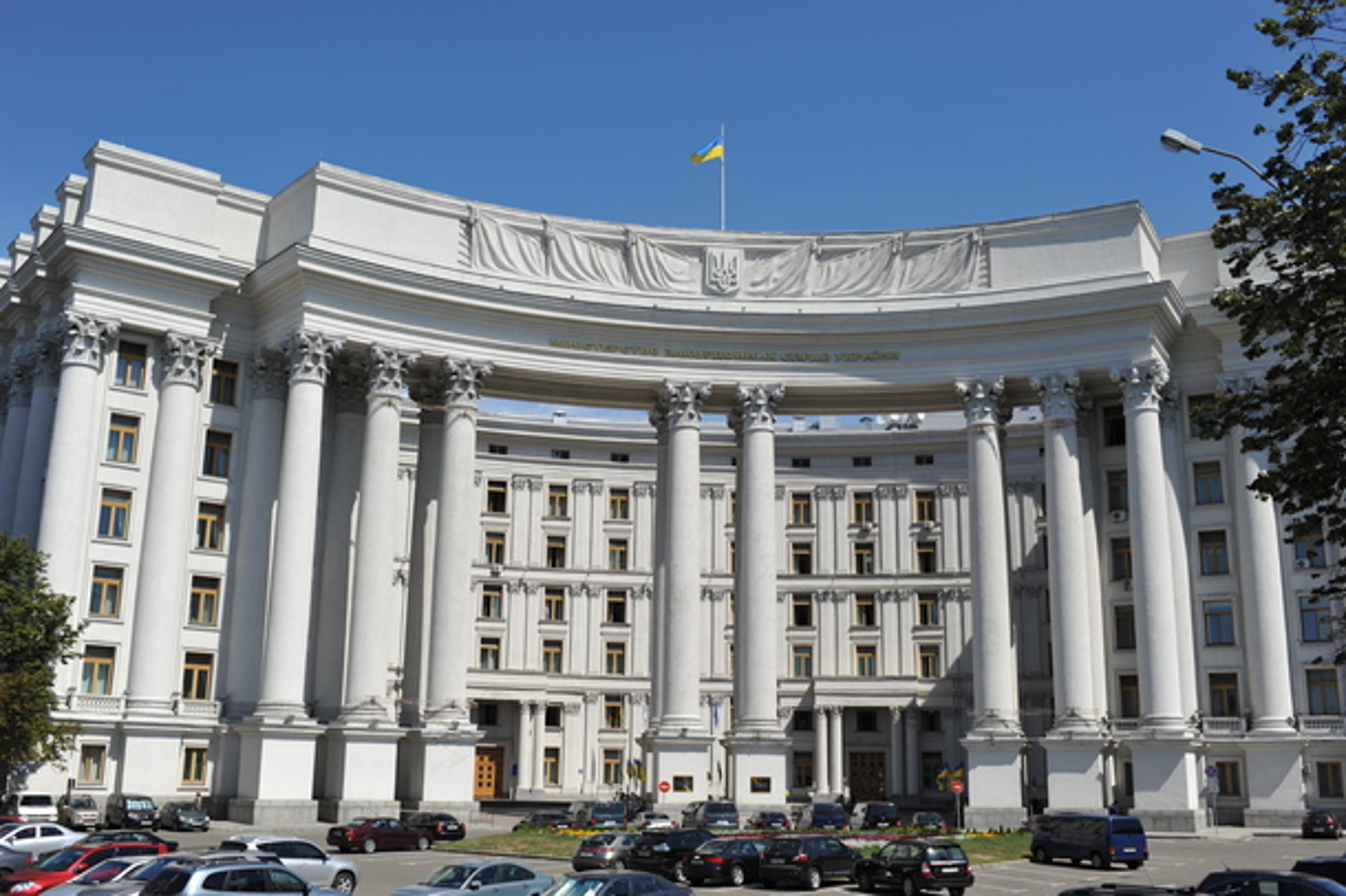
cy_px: 448
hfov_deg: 54.5
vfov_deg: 37.8
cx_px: 673
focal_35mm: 35
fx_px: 1308
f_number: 6.3
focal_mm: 35
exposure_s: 1/1250
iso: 200
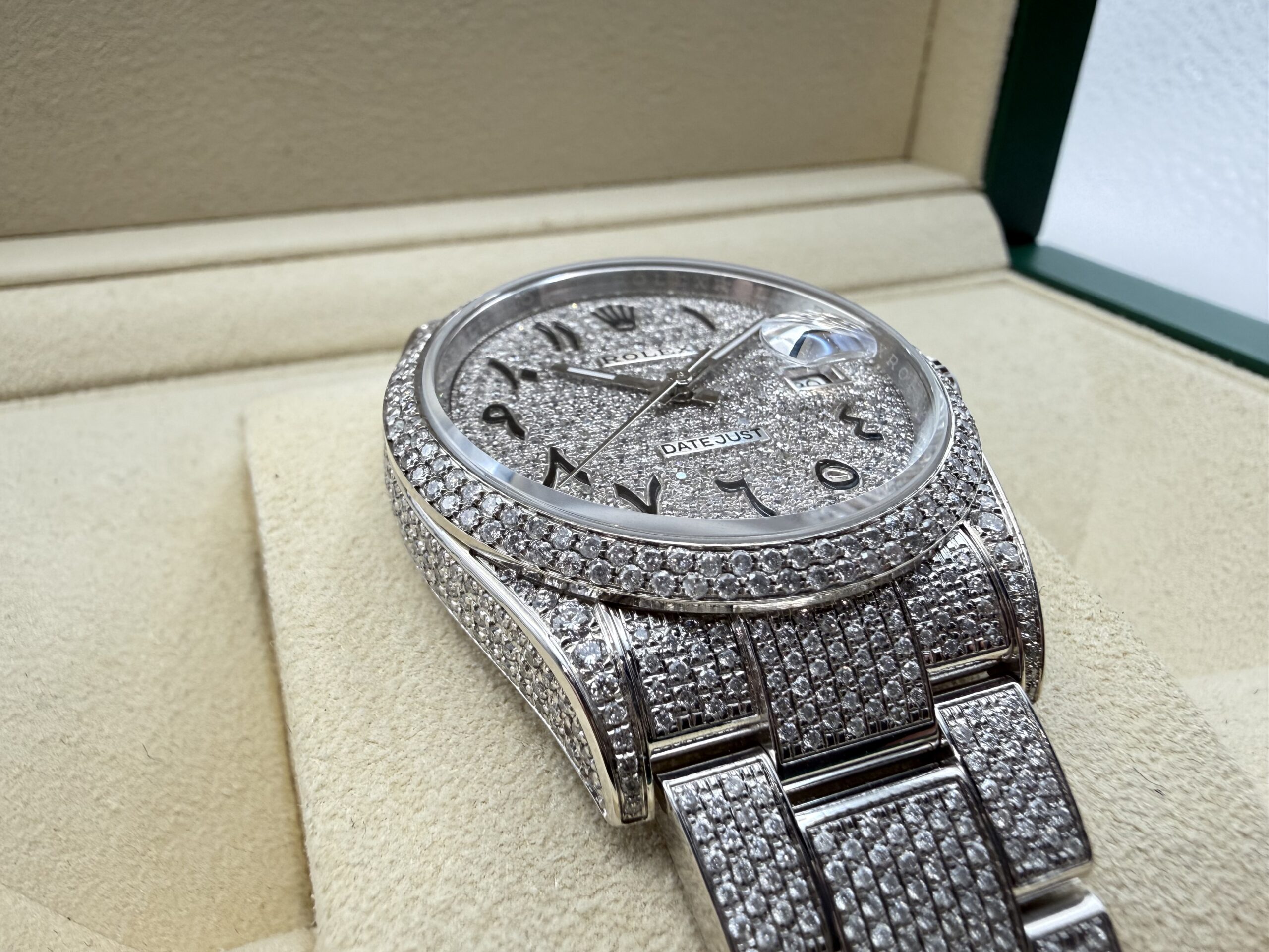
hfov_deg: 71.6
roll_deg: -0.6
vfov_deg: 56.8
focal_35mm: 24
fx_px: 880
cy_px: 476
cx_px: 634
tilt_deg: -29.3
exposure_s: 1/100
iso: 125
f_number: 2.2
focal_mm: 2.22
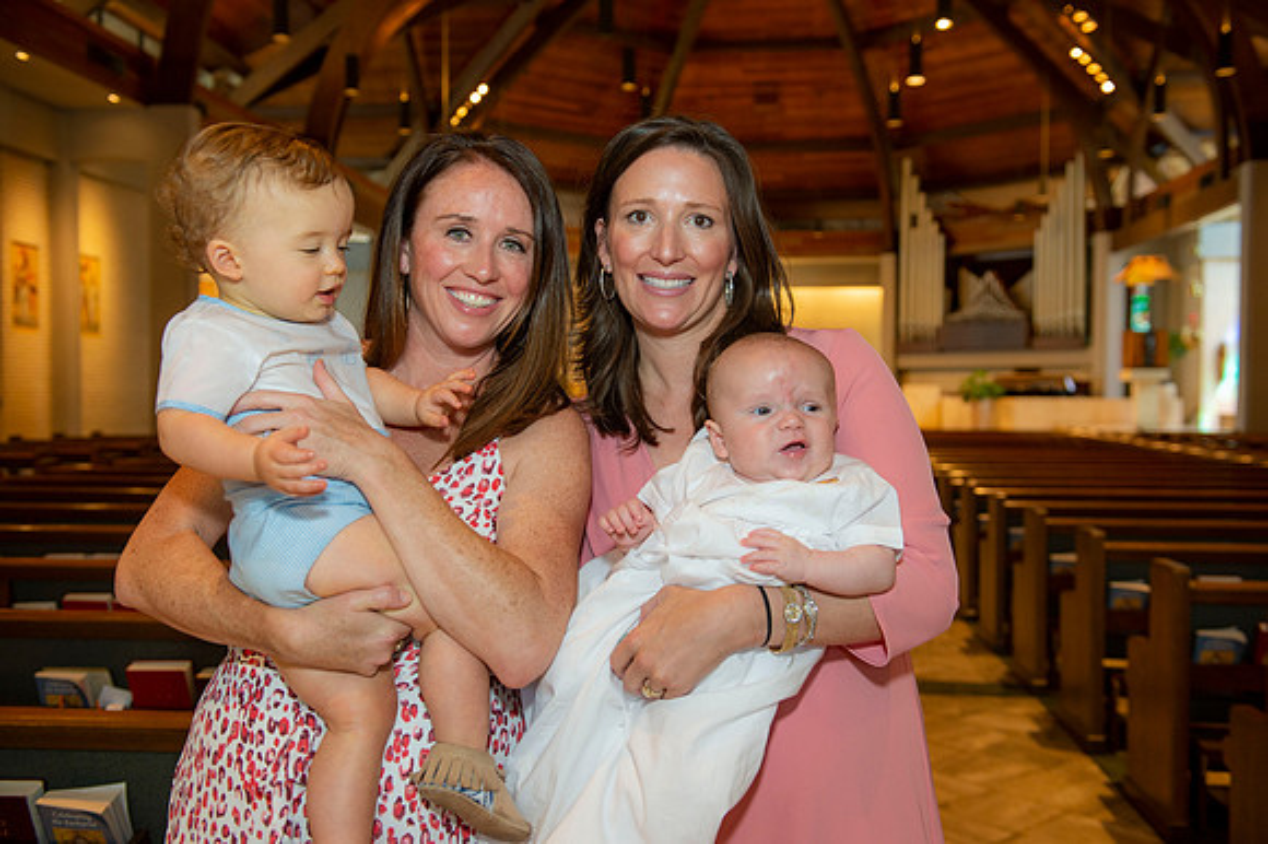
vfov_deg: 37.8
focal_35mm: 35
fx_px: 1232
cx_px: 634
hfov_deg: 54.5
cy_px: 422
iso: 1000
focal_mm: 35
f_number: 4
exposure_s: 1/100
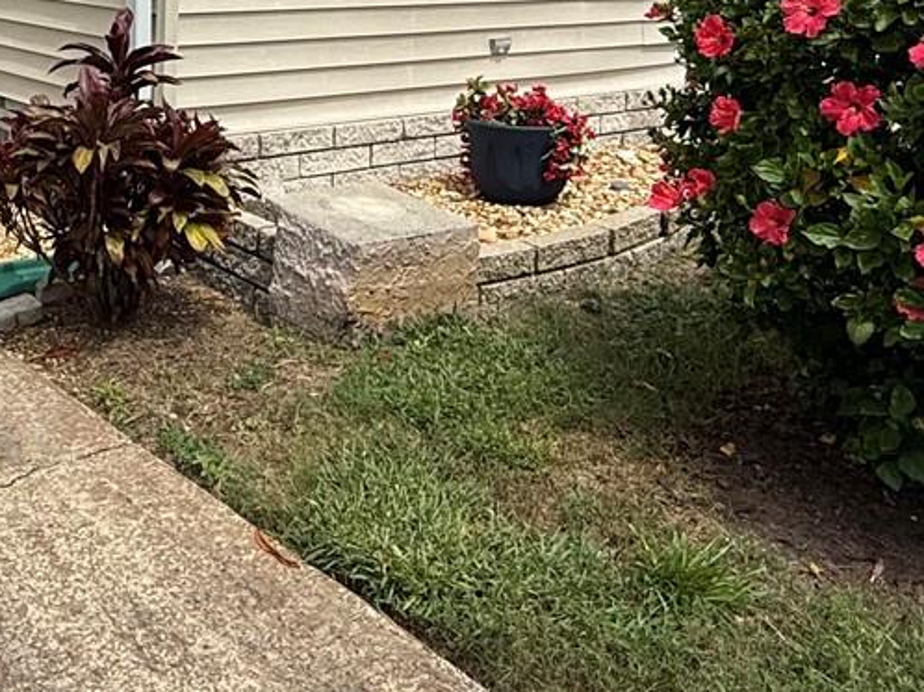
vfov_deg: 30.2
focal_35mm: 45
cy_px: 17
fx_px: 1201
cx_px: 95
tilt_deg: -5.3
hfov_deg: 39.1
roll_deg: -1.3
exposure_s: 1/2320
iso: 50
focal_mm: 2.22
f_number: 2.2
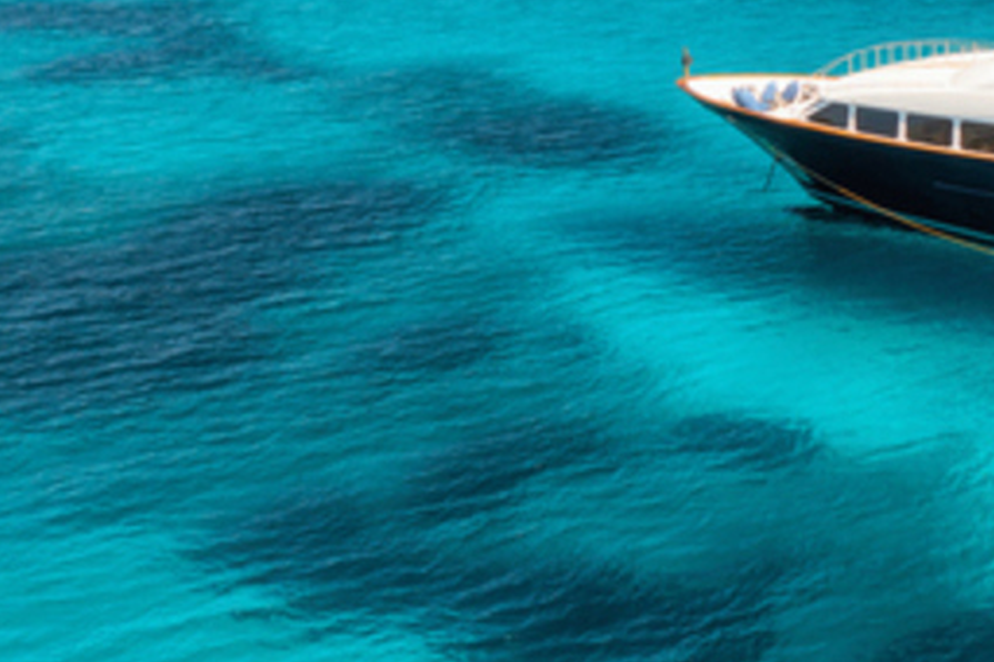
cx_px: 1263
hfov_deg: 23.0
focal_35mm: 79
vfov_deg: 17.1
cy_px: 135
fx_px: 2180
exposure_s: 1/320
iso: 100
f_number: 4
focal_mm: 10.26
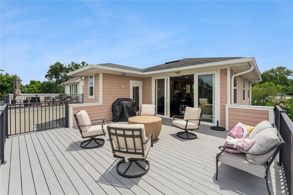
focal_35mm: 15
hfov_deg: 100.0
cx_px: 146
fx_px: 123
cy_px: 98
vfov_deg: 76.9
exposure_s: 1/1000
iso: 500
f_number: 10
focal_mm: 15.1
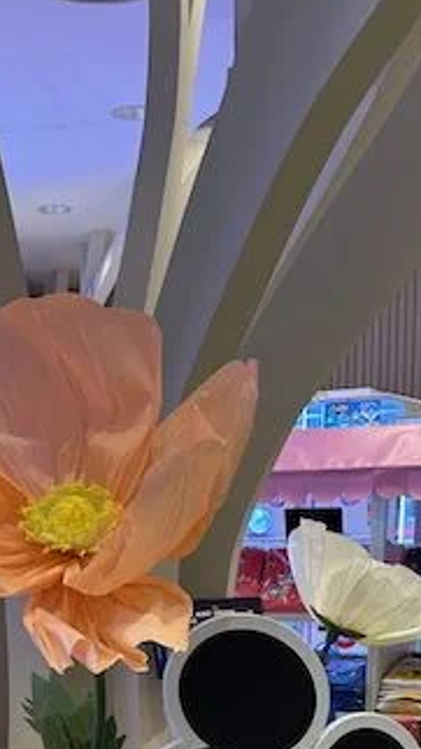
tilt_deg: -11.6
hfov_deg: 18.5
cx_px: 135
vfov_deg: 29.2
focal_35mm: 65
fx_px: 1291
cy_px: 828
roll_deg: -0.2
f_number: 1.78
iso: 100
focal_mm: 6.86
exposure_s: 1/100
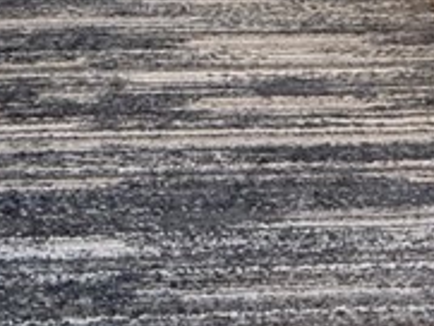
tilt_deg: -5.7
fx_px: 991
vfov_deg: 14.7
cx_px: 156
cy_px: -362
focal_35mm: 79
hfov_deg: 24.6
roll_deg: +0.1
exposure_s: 1/60
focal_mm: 2.22
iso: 400
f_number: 2.2
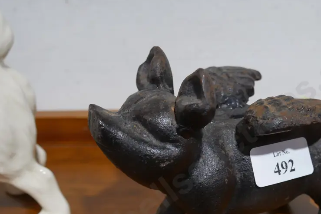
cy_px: 156
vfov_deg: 27.2
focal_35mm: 49
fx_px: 437
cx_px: 219
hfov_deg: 39.8
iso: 640
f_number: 4
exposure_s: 1/60
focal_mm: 17
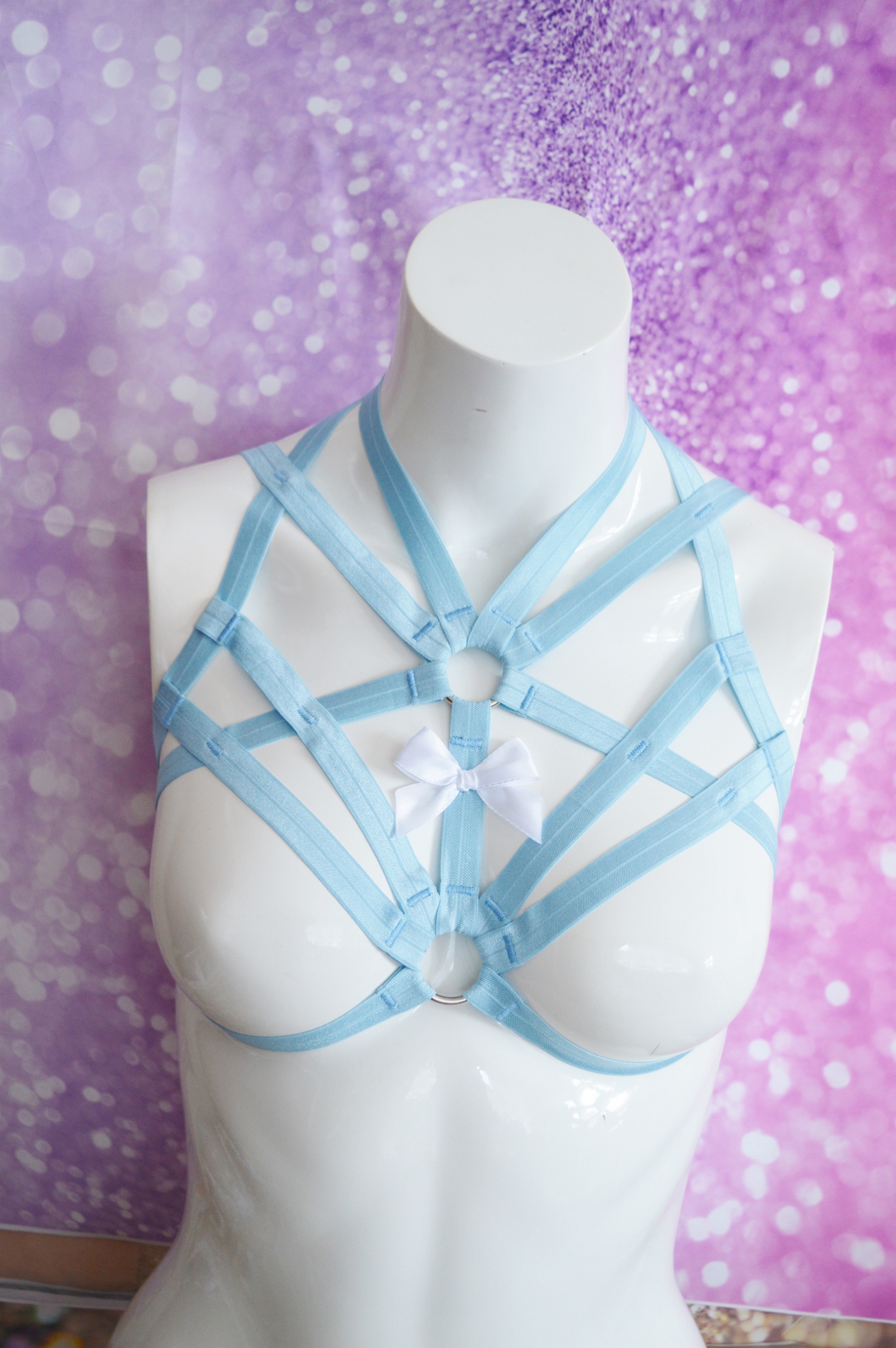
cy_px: 674
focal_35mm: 39
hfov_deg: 34.1
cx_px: 448
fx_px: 1459
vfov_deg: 49.6
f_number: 4
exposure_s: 1/40
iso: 450
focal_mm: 26
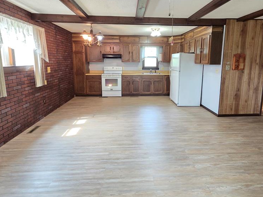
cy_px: 81
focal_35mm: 18
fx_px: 137
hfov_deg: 87.6
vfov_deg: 71.0
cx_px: 141
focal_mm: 2.2
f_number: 2.2
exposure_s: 1/60
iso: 800
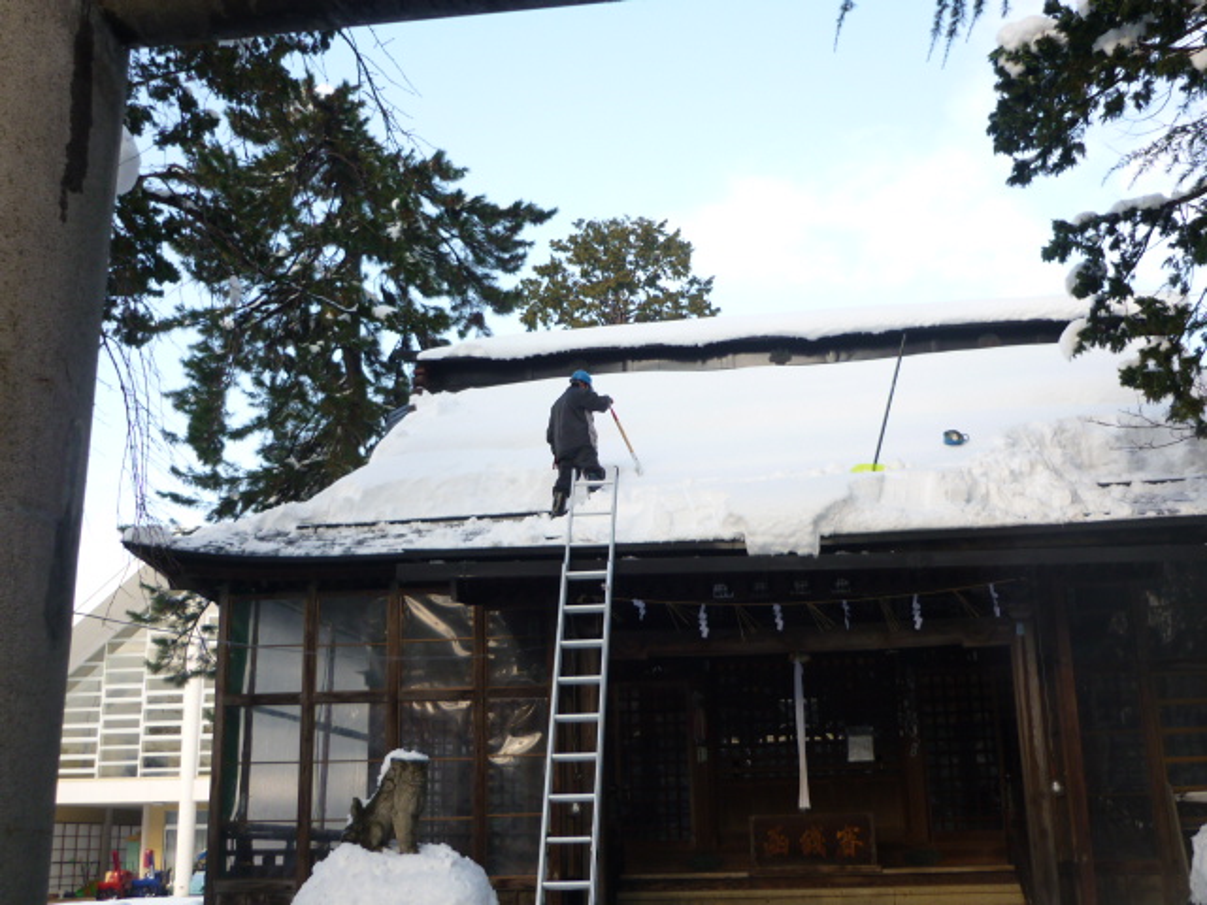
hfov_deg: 50.1
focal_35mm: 37
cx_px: 604
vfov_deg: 38.7
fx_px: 1290
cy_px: 452
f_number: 2.8
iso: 80
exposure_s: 1/320
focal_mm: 5.5
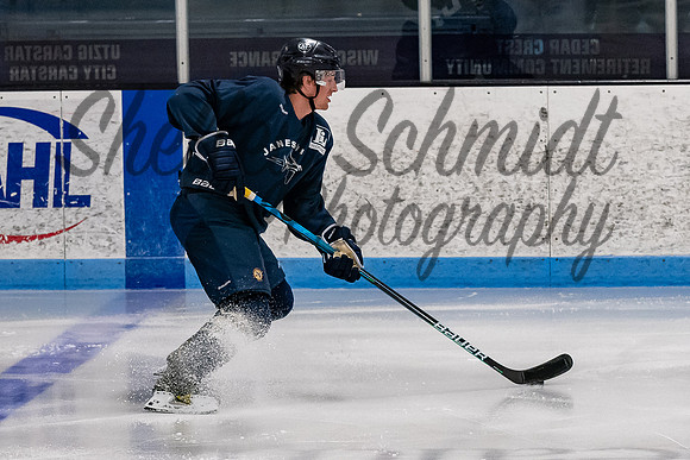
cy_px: 220
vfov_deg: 5.1
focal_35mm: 272
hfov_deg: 7.6
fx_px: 5219
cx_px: 269
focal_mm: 110
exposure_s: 1/800
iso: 2500
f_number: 3.5
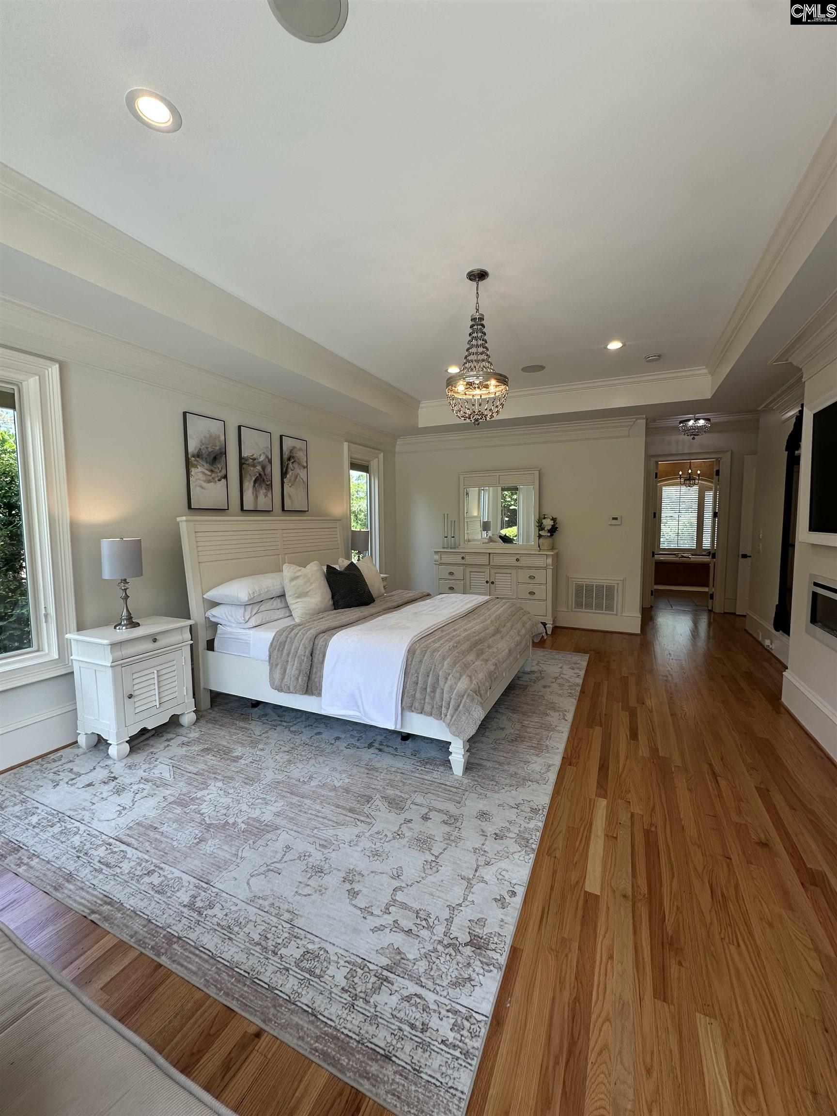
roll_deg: -0.5
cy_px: 558
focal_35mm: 14
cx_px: 418
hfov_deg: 85.7
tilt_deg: -4.5
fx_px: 451
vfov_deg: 102.1
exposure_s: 1/120
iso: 50
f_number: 2.2
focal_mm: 2.22
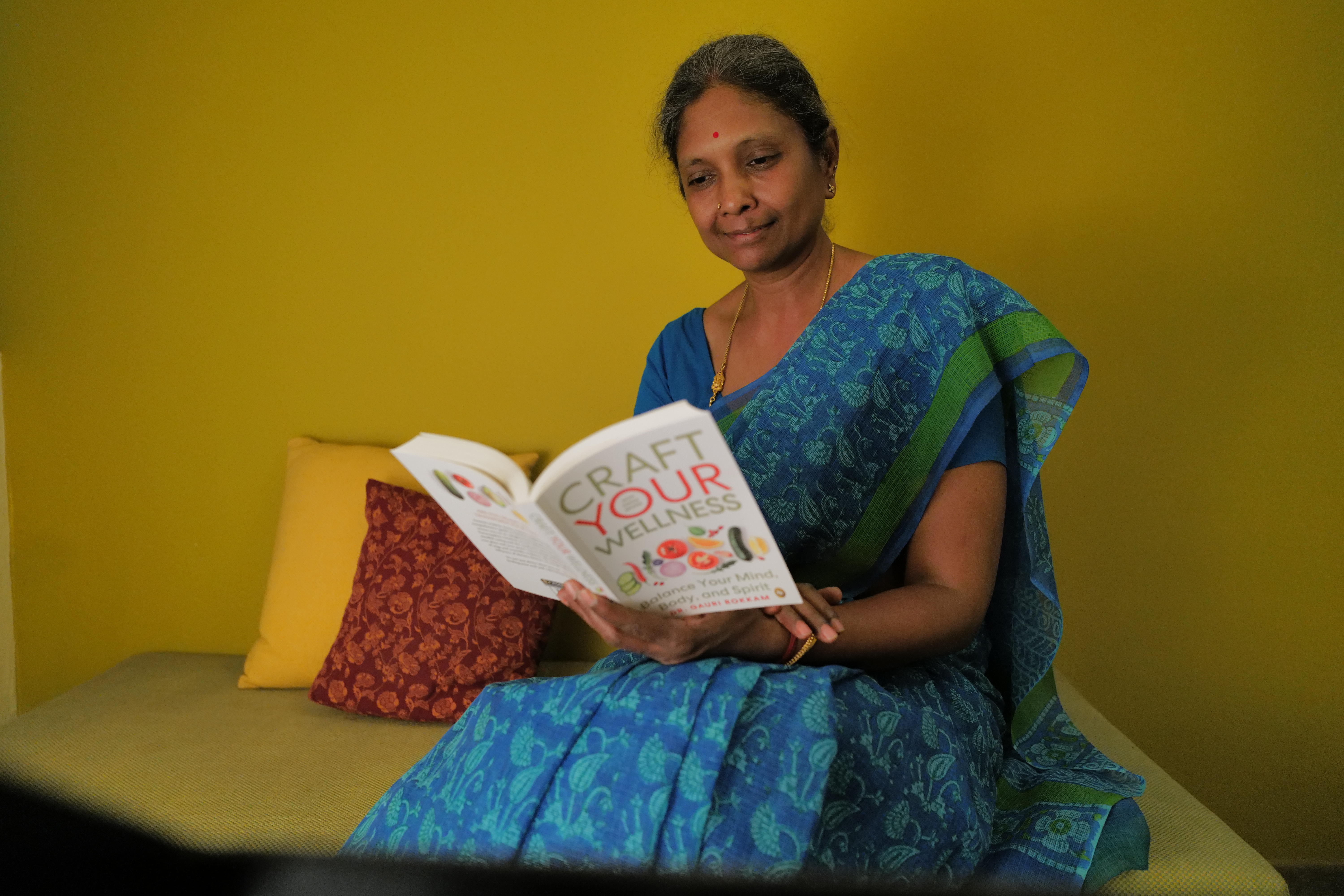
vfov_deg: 46.4
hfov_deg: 65.5
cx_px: 672
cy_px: 448
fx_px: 1045
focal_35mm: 28
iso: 4000
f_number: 2.8
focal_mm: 28
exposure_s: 1/500
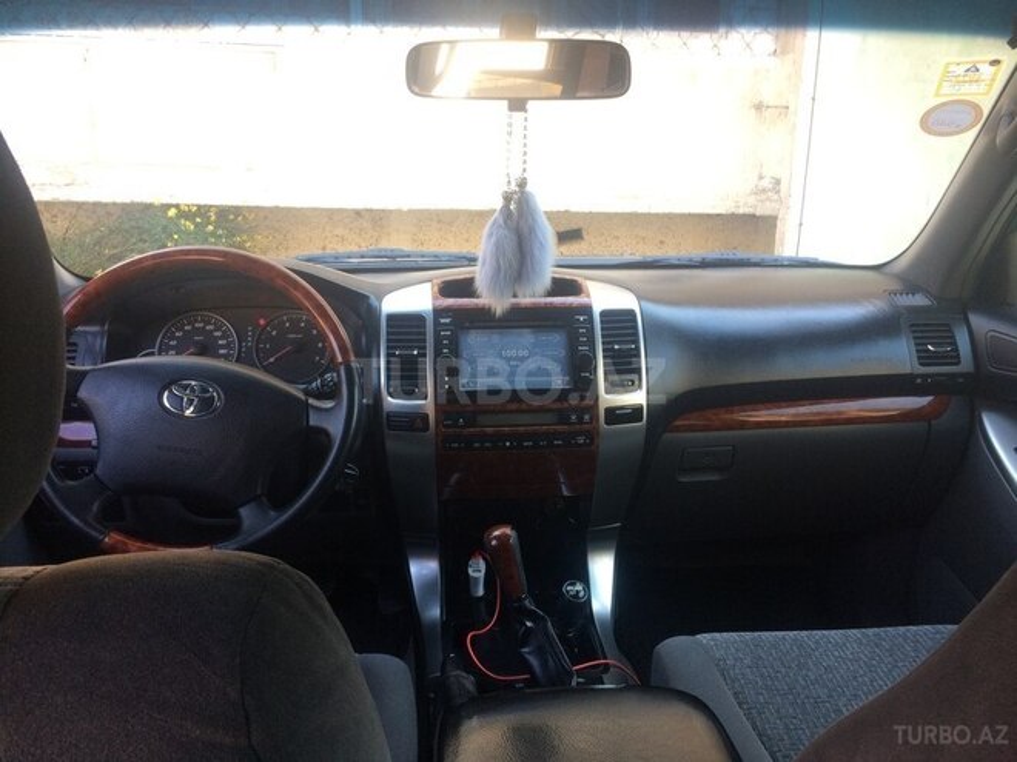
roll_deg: -2.2
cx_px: 508
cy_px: 381
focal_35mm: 29
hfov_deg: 61.7
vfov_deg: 48.2
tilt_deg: -15.2
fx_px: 852
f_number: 2.2
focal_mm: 4.15
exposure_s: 1/100
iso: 64
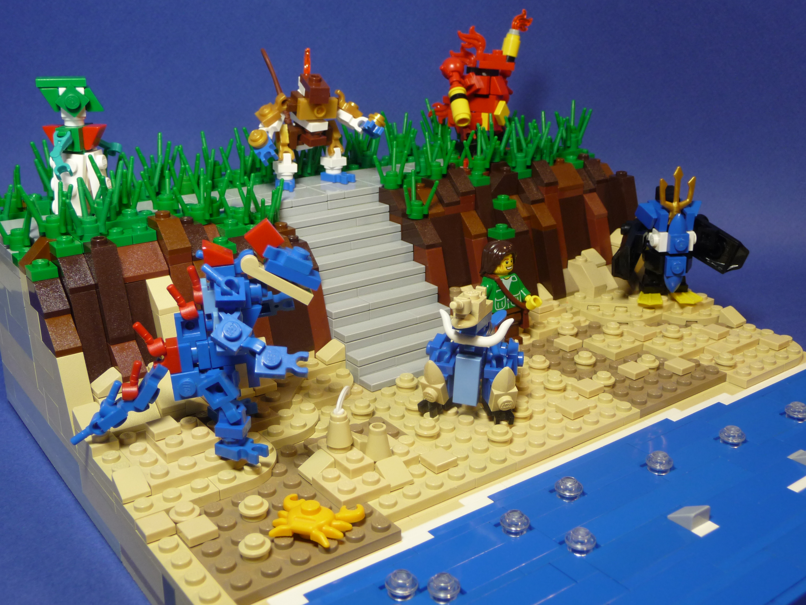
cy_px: 302
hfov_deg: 49.0
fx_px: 885
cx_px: 403
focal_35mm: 38
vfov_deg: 37.7
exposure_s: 1/30
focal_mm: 6.3
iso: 160
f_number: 3.8
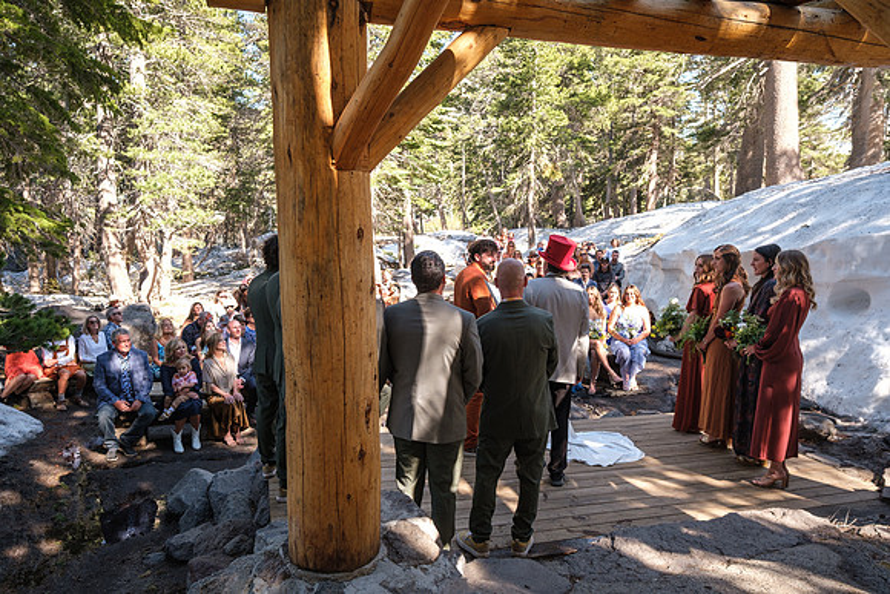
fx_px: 668
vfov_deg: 48.0
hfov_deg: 67.4
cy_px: 297
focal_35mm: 27
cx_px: 445
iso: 250
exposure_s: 1/250
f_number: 3.6
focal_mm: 18
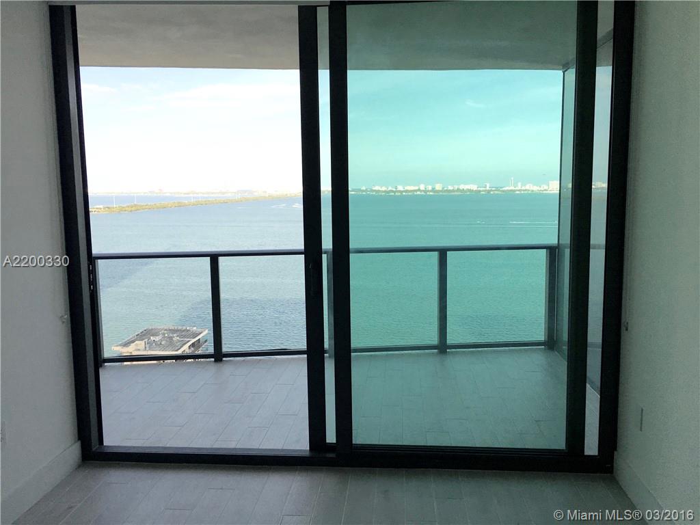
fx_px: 586
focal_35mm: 29
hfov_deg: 61.7
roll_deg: +0.5
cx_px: 350
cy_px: 262
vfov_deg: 48.2
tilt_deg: -5.1
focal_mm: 4.15
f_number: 2.2
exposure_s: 1/1083
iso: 32
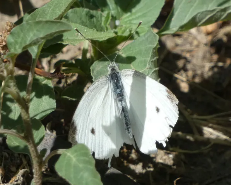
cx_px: 111
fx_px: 4291
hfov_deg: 3.1
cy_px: 92
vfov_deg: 2.5
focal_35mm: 628
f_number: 5.6
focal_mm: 107.6
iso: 80
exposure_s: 1/320
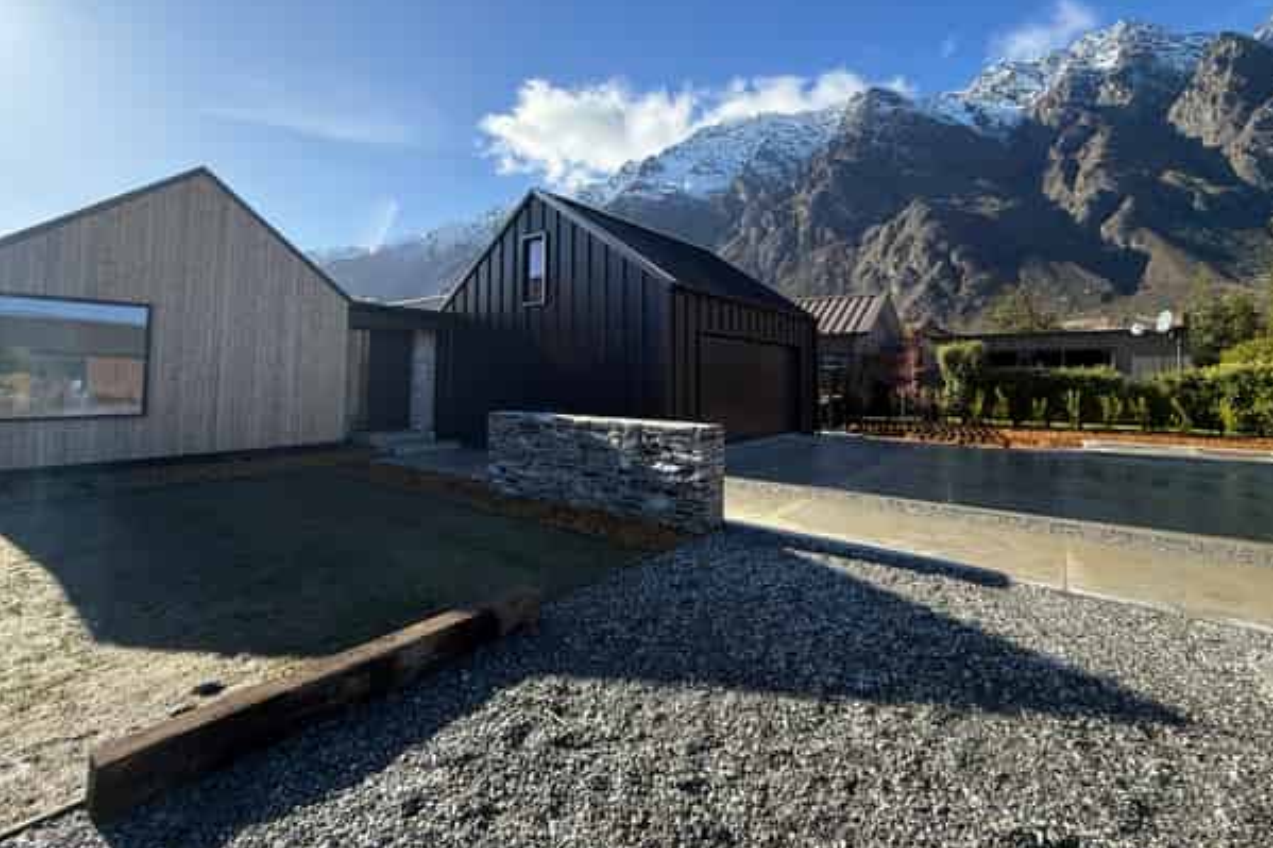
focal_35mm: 16
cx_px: 627
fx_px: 566
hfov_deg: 96.7
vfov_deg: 73.0
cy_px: 343
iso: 64
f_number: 2.2
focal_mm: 2.22
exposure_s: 1/1312
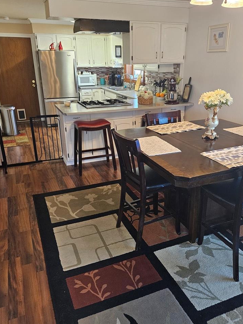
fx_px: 271
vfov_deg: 61.6
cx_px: 139
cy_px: 158
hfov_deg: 48.1
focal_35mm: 29
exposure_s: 1/120
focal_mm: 5.4
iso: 400
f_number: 1.8
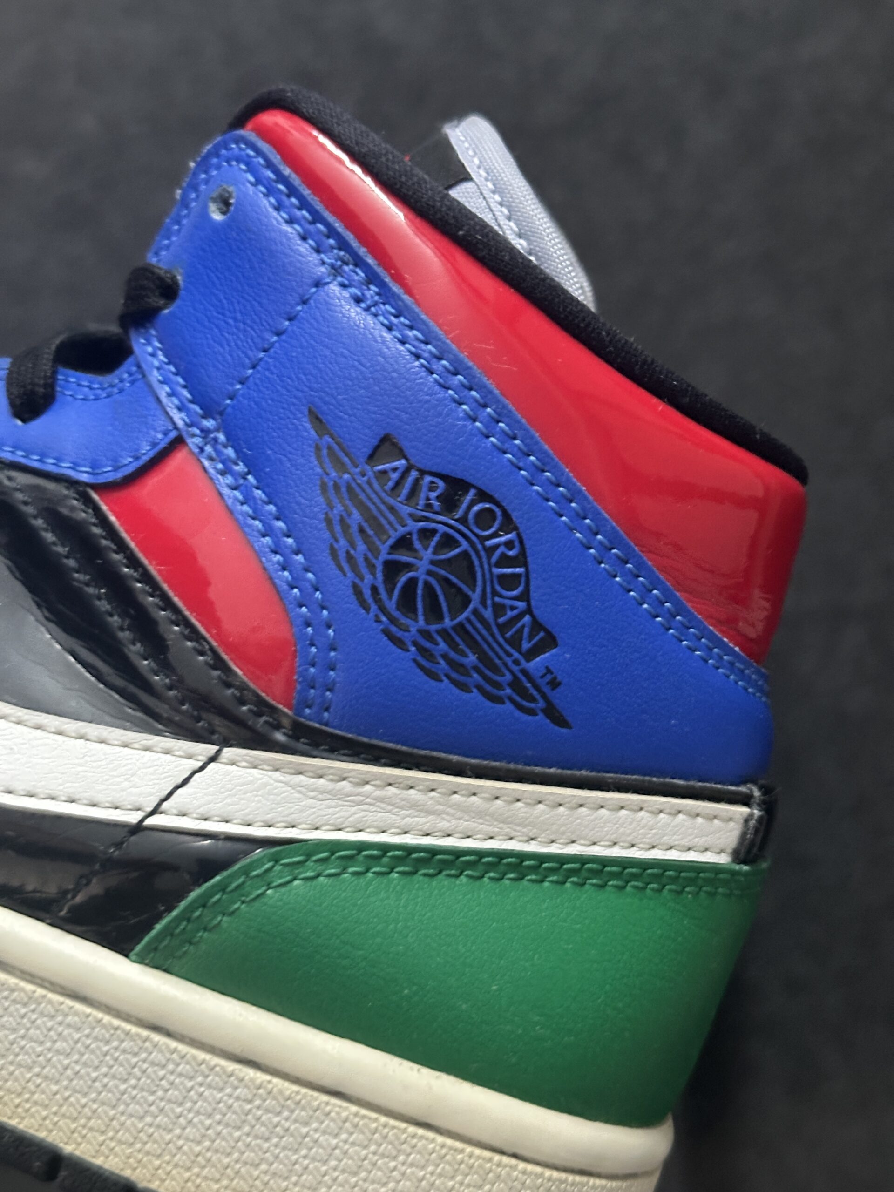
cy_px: 596
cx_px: 447
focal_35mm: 48
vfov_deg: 39.7
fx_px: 1653
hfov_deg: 30.3
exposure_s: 1/36
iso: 500
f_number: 1.78
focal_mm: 6.86
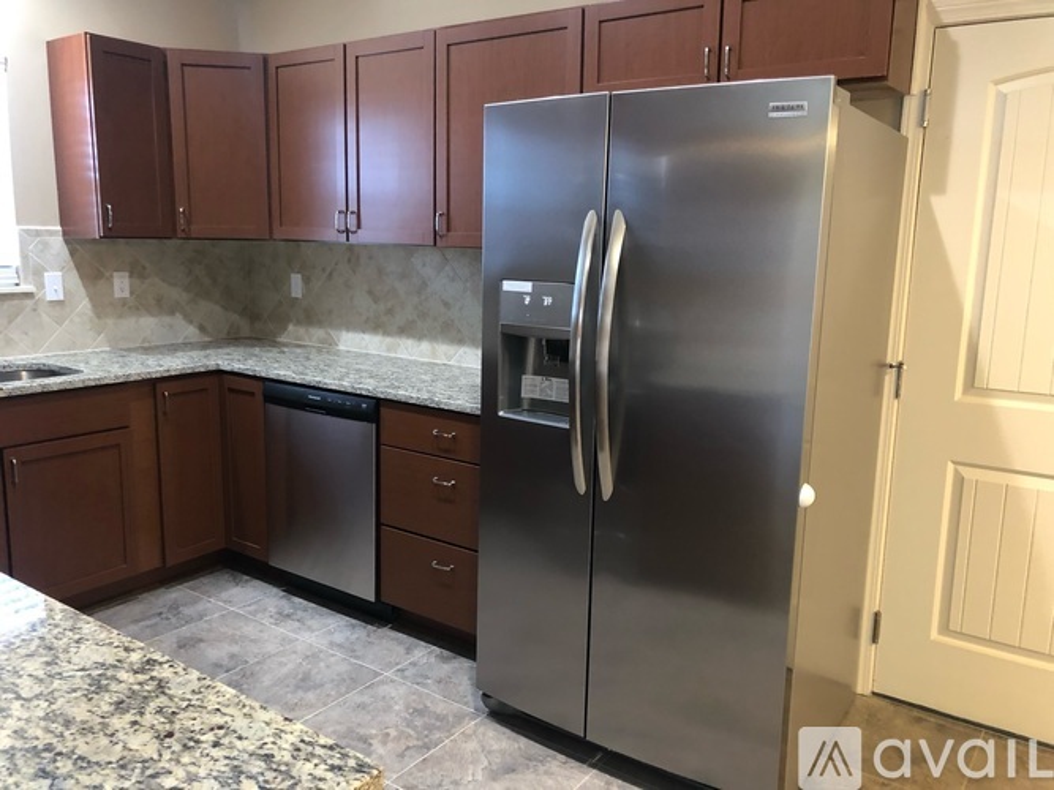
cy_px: 395
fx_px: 852
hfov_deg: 63.5
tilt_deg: -9.3
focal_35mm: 28
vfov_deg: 49.7
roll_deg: -0.2
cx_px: 527
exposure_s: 1/15
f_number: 1.8
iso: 64
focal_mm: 4
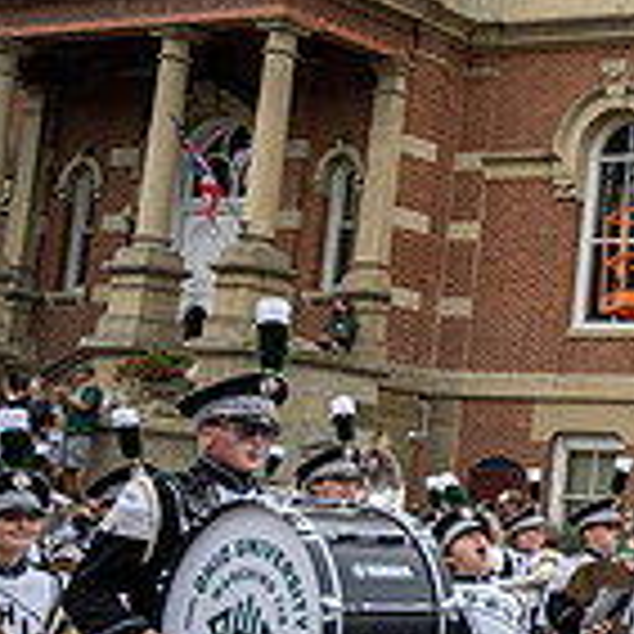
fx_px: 1741
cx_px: 1187
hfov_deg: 16.7
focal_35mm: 84
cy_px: 375
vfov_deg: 20.6
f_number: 4
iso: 800
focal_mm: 24
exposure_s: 1/1600
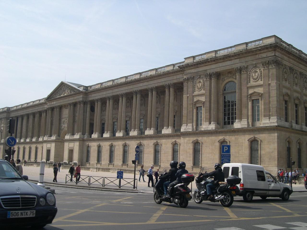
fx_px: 337
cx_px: 154
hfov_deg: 49.0
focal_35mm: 38
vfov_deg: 37.7
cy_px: 115
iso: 100
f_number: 7.6
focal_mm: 8
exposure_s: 1/247
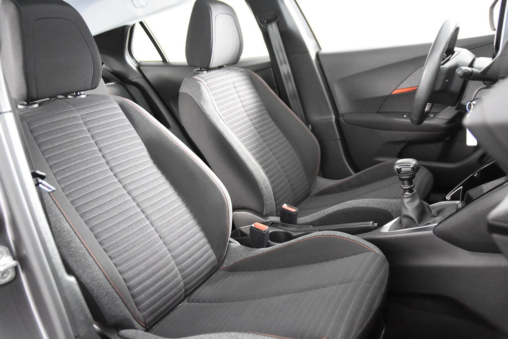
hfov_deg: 61.9
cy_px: 170
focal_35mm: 30
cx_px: 254
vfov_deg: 43.6
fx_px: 423
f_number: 2.8
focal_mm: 20
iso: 8000
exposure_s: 1/30
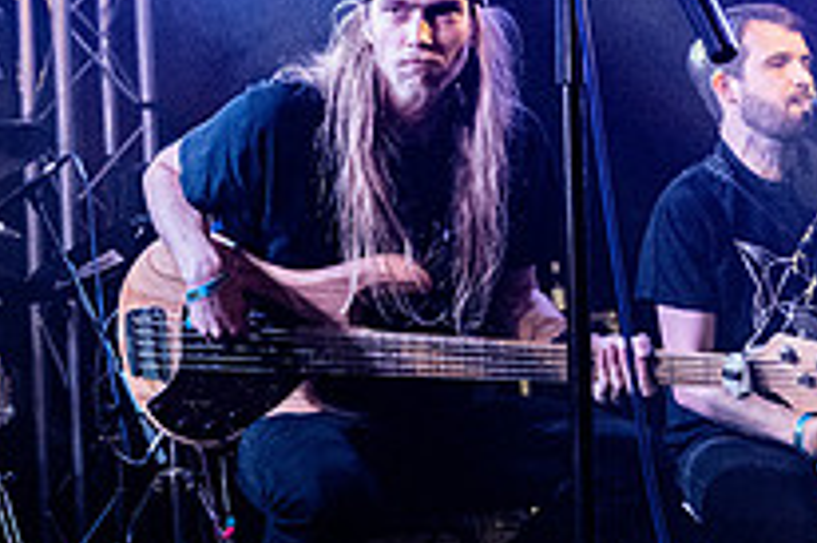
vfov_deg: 17.2
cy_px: 160
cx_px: 196
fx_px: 1791
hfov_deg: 25.4
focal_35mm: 79
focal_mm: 24
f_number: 5
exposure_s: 1/500
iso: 5000
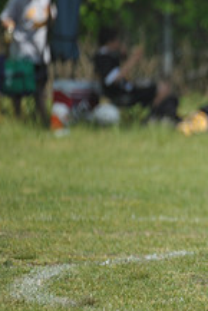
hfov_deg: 1.3
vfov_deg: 1.9
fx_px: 9249
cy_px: 159
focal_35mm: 1069
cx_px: 406
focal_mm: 400
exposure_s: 1/3200
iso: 640
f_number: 4
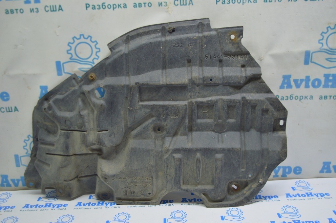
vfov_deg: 35.4
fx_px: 350
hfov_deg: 51.3
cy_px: 112
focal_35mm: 38
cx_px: 168
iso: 400
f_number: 4
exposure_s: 1/50
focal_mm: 25
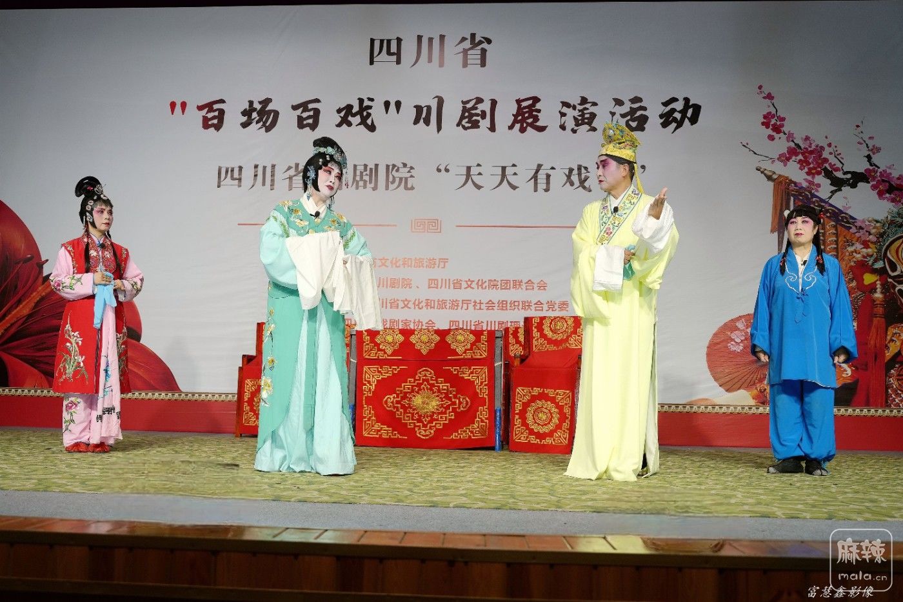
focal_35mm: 33
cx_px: 452
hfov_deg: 57.2
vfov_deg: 40.0
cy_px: 301
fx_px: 828
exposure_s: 1/160
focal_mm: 33
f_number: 4
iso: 320
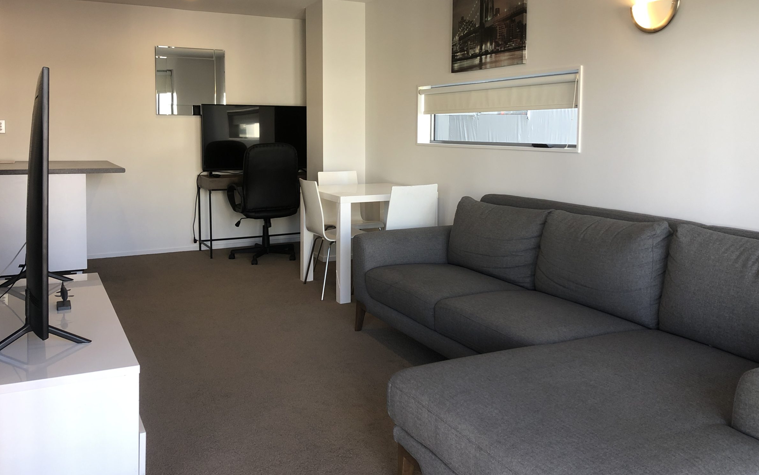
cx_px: 393
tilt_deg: -4.8
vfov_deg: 39.2
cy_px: 183
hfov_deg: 59.6
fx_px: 662
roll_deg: -0.5
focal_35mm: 32
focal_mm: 3.99
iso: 20
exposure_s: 1/40
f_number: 1.8
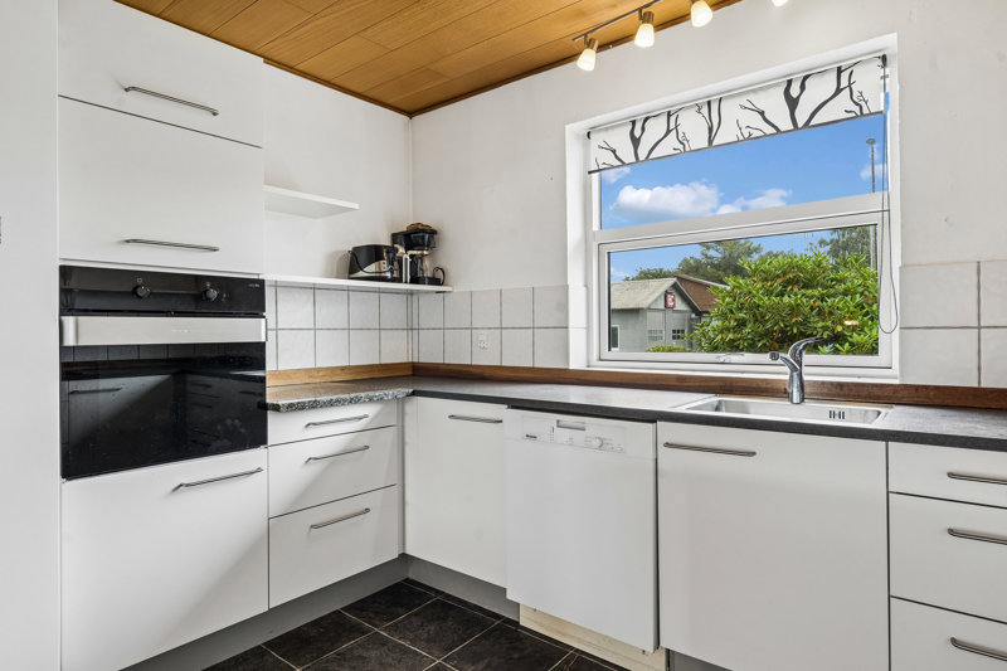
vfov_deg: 60.7
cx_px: 504
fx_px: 573
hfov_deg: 82.6
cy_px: 336
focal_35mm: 20
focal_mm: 20.5
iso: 200
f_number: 8
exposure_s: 1/6
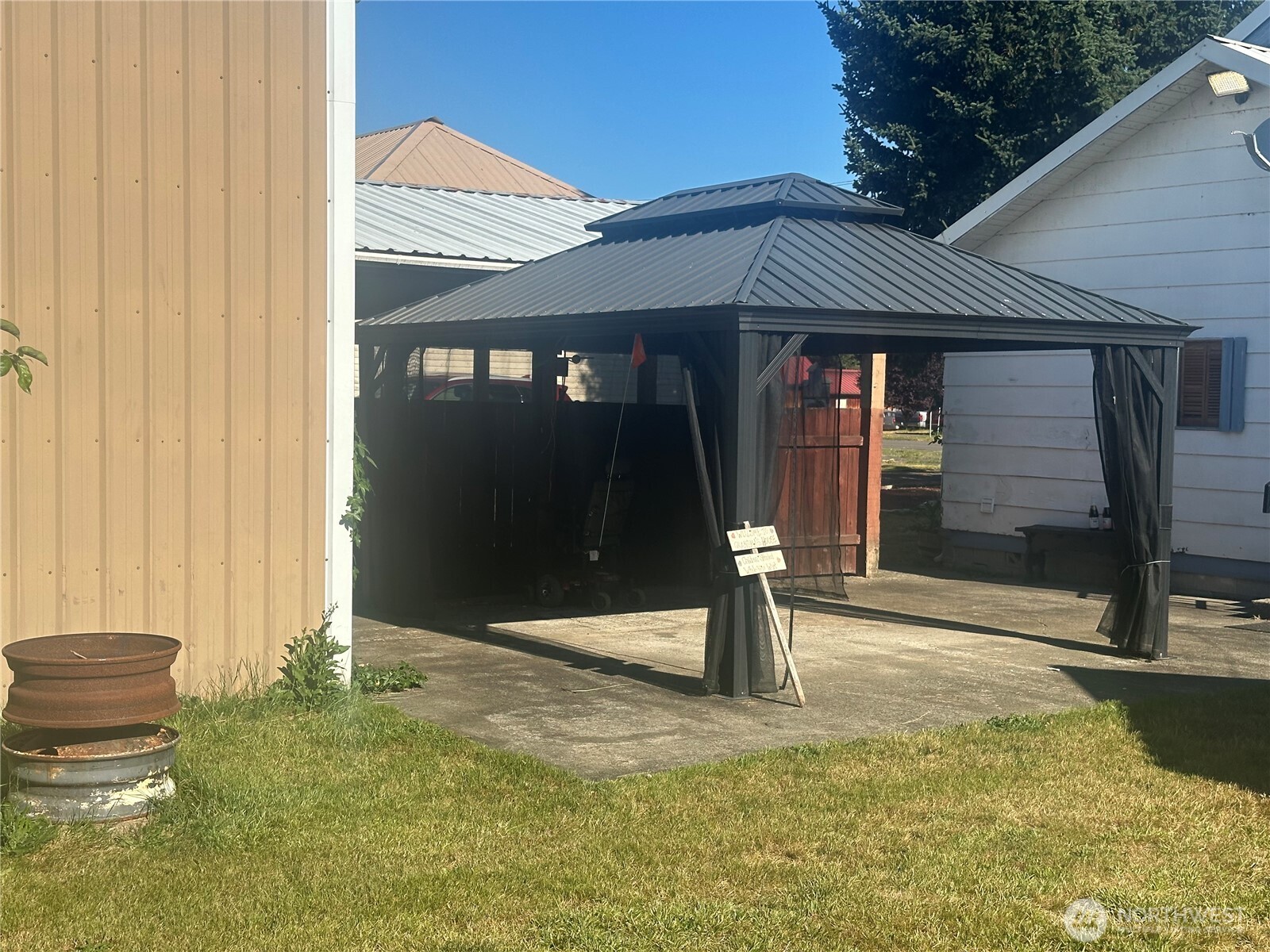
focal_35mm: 48
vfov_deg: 30.3
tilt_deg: -1.8
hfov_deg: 39.7
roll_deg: -1.3
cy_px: 476
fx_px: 1761
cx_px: 635
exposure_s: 1/4184
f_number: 1.78
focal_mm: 6.86
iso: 64
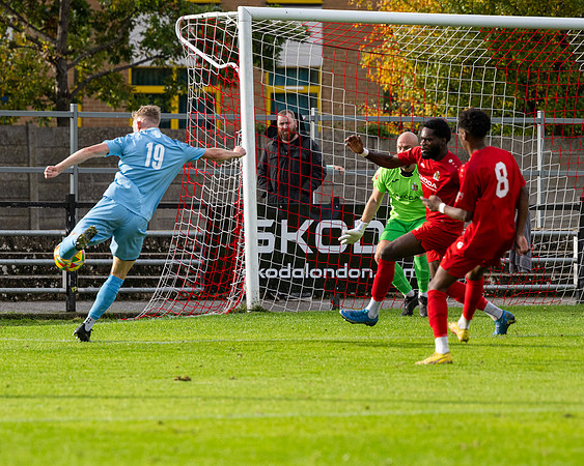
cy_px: 358
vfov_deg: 4.5
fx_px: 5929
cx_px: 224
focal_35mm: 343
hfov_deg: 5.6
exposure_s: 1/2500
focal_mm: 190
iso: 400
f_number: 4
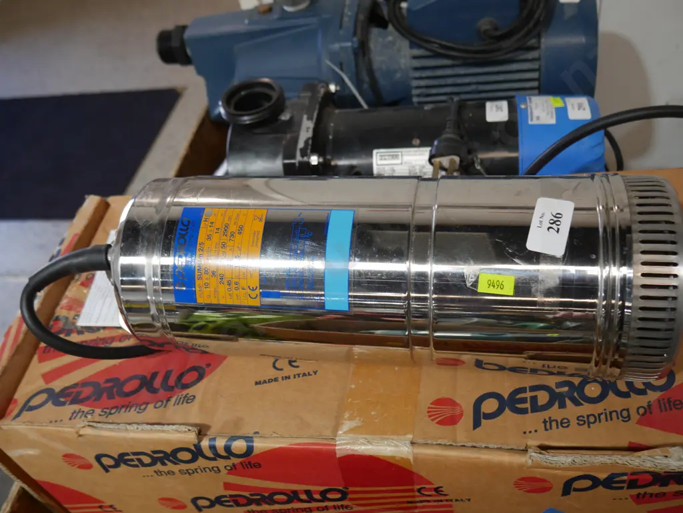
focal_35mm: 32
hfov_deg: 56.8
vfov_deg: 44.2
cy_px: 256
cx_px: 342
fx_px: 632
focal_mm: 16
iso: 320
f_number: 3.6
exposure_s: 1/60
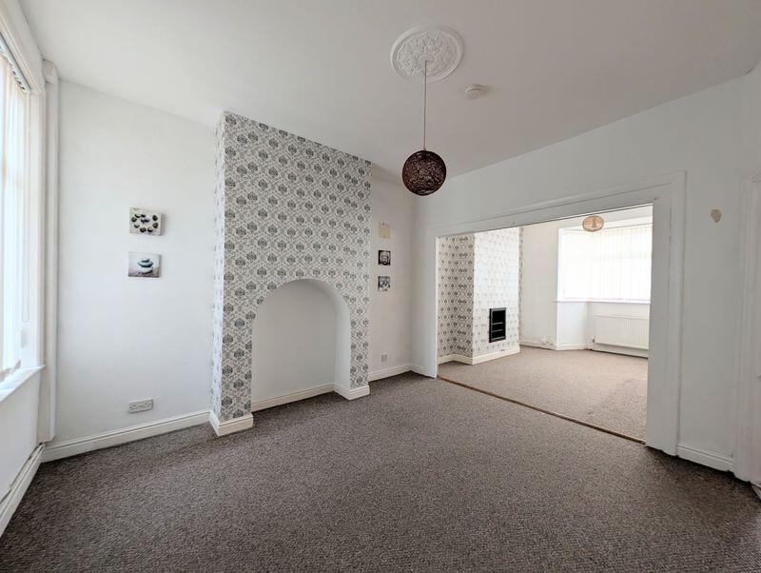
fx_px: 264
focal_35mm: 12
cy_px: 286
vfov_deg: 94.6
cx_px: 380
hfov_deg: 110.5
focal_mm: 2.02
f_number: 1.7
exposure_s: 1/63.5
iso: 108
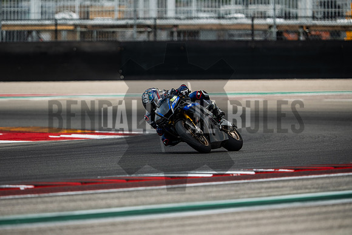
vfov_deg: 3.3
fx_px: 4107
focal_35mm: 420
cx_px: 176
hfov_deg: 4.9
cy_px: 118
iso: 320
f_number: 2.8
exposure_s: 1/1600
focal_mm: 280
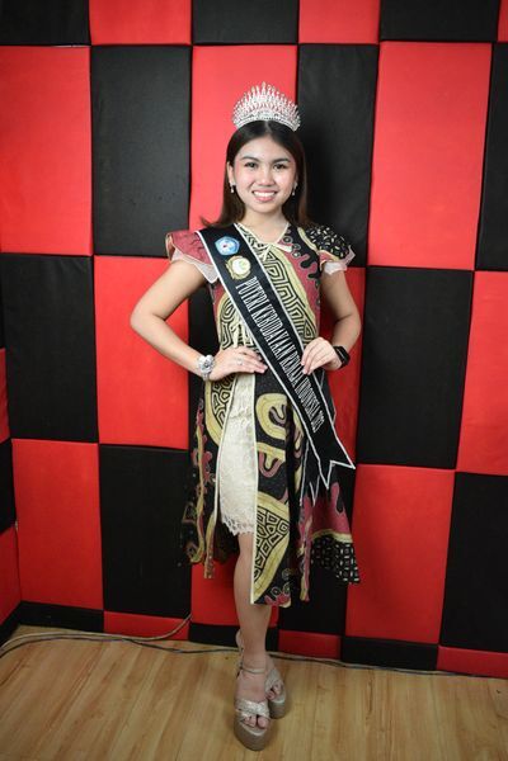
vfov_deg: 57.2
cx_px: 254
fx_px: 698
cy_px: 380
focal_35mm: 33
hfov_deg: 40.0
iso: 3200
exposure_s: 1/200
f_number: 3.8
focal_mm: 22
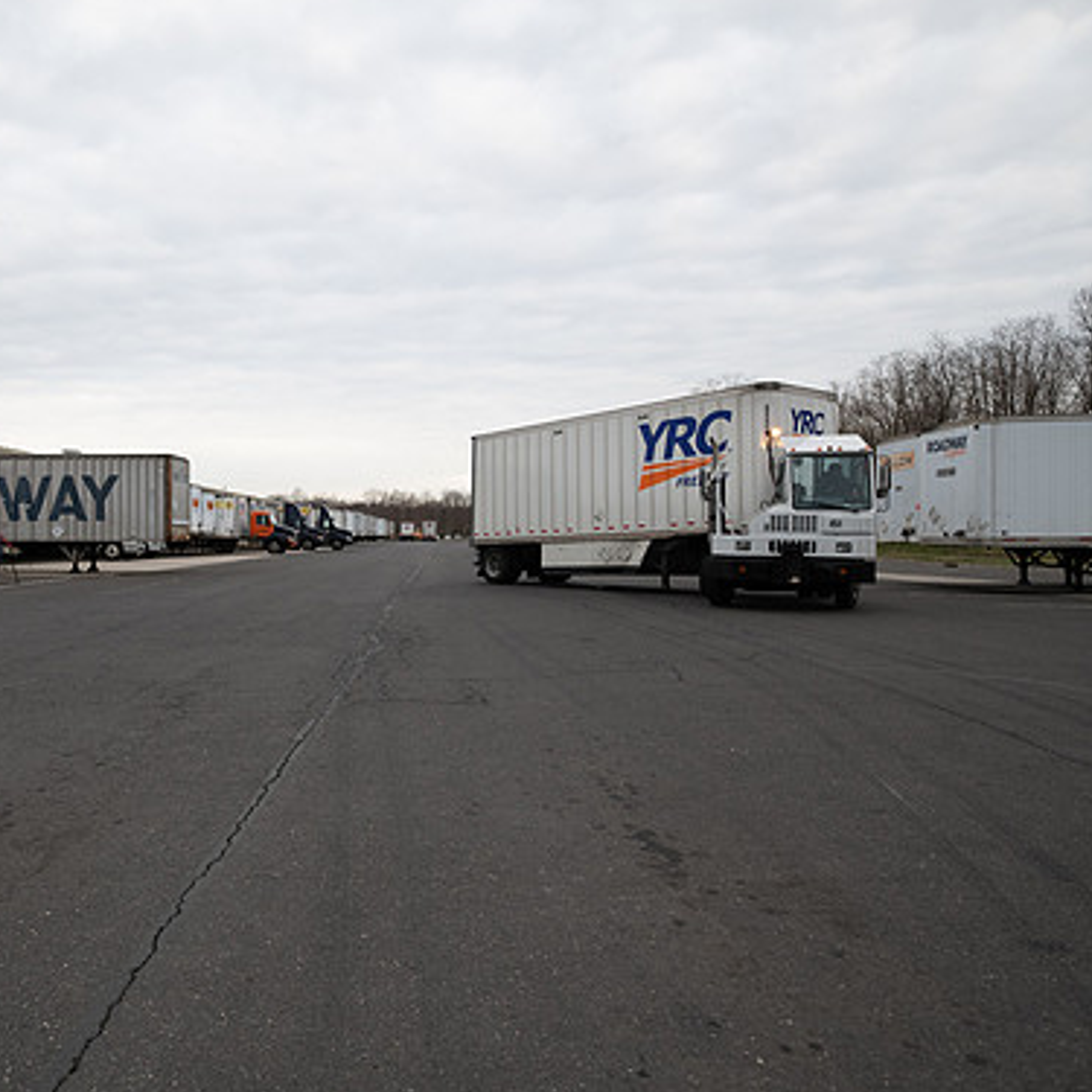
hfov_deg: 59.4
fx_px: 892
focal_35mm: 25
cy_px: 543
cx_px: 265
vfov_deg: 62.9
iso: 800
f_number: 5.6
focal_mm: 19
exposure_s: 1/320
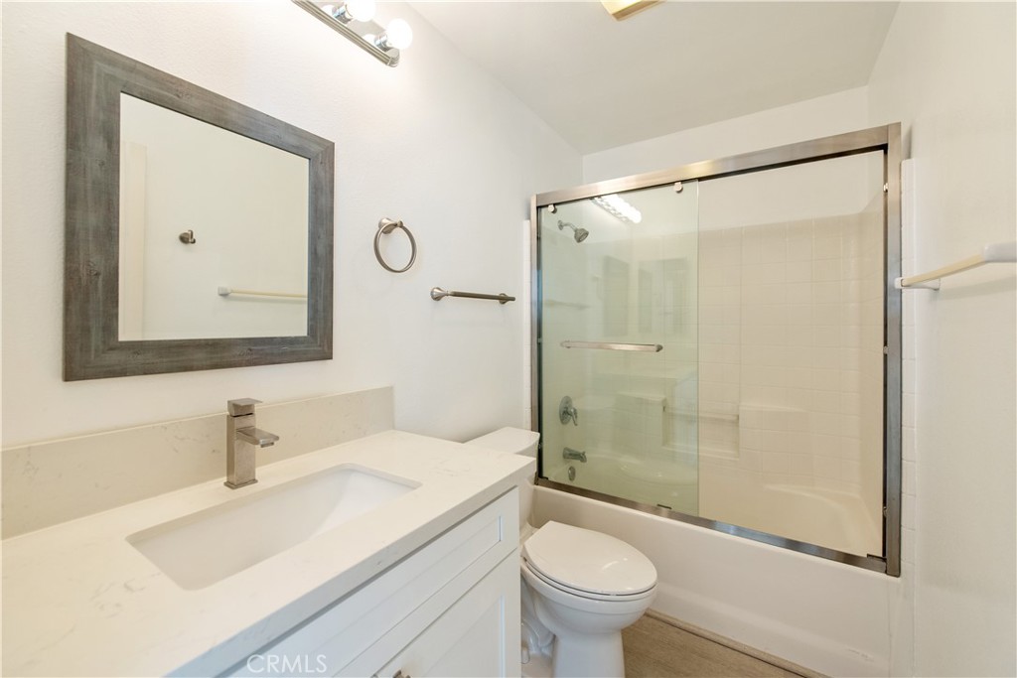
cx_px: 508
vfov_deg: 81.2
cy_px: 339
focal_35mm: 14
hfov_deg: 104.2
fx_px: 396
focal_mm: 14
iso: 500
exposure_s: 1/60
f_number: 4
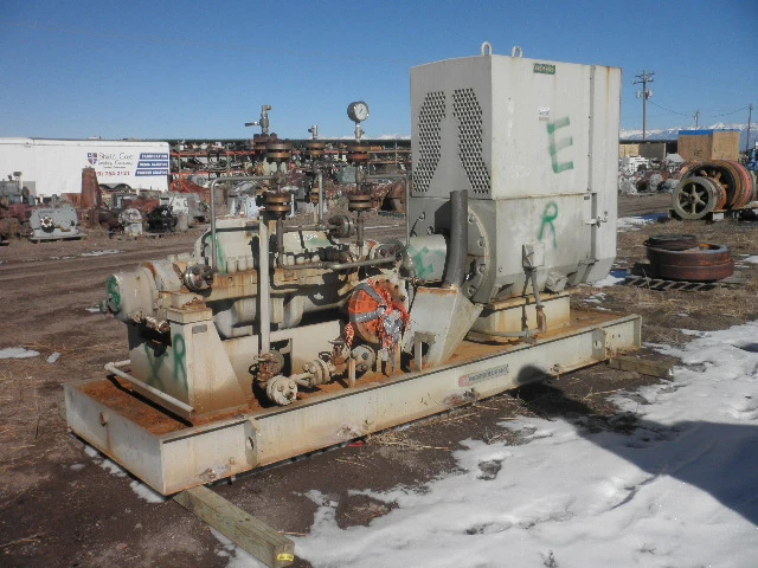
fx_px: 766
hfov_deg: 52.6
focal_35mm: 35
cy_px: 284
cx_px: 379
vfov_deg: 40.7
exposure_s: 1/250
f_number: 9.1
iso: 64
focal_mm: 6.1
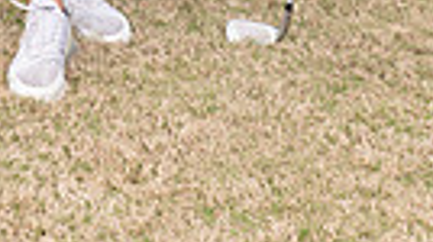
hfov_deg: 11.1
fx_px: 2225
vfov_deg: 5.9
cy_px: -387
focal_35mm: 194
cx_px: 90
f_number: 6.3
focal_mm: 55
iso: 100
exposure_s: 1/320
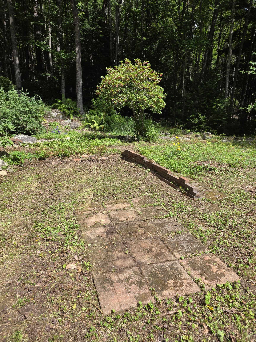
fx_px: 227
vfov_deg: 73.9
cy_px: 171
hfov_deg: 58.9
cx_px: 128
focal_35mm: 23
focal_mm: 6.25
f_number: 1.7
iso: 80
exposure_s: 1/3521
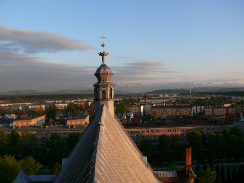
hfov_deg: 52.6
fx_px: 247
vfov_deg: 40.7
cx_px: 122
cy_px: 92
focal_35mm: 35
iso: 100
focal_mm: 7.4
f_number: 4
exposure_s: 1/200
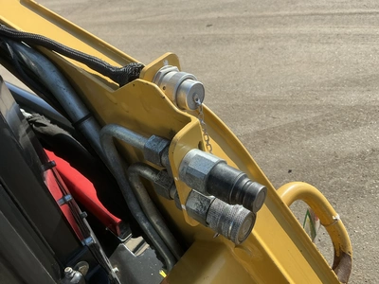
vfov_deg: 49.7
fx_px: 307
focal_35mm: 28
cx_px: 190
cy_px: 142
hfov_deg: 63.4
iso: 25
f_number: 1.8
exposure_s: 1/997
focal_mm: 3
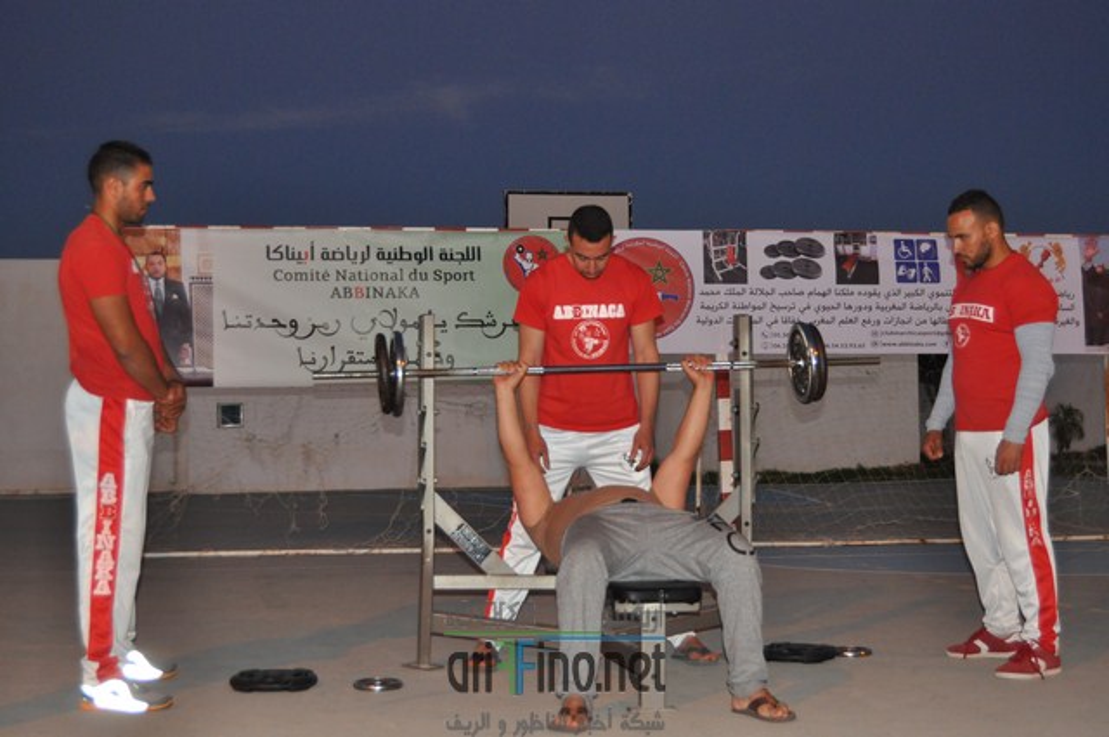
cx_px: 554
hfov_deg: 35.1
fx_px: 1754
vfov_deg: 23.7
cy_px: 368
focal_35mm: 57
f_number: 4.8
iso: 800
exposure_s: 1/60
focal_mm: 38
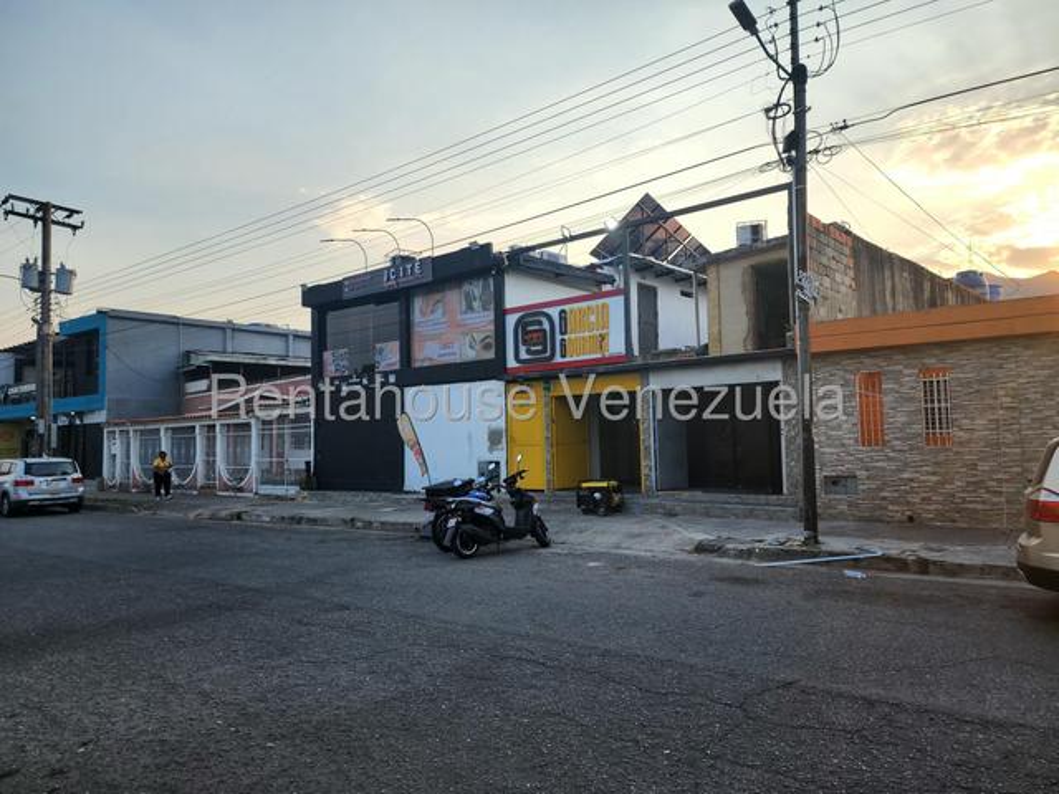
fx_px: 704
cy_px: 397
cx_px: 530
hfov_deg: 73.9
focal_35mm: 23
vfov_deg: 58.9
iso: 12
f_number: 1.8
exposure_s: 1/320
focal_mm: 6.4
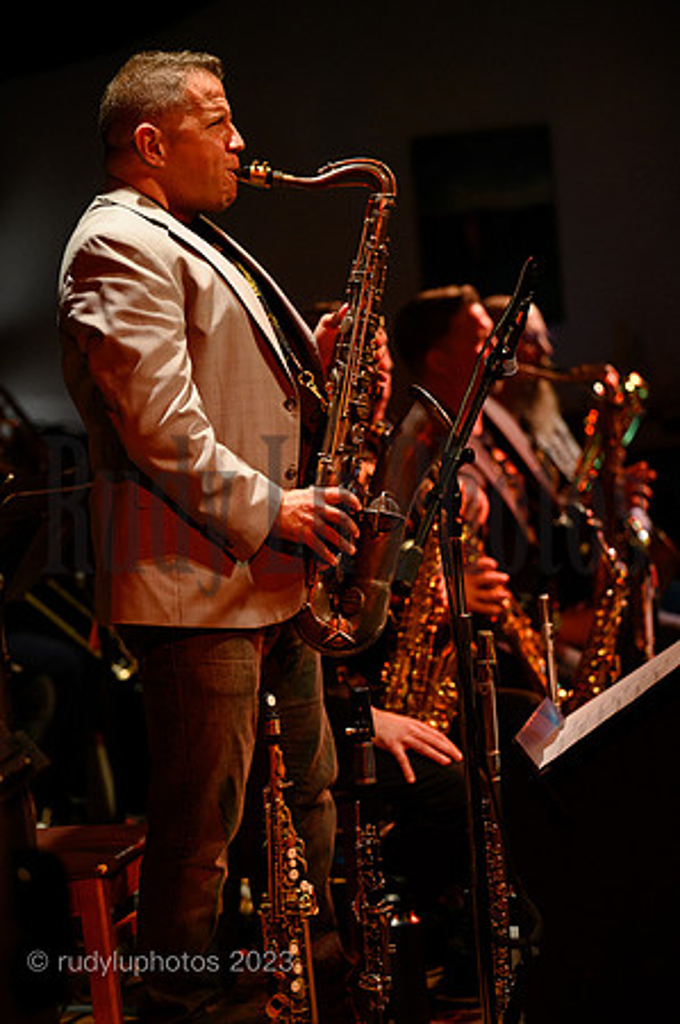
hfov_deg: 12.4
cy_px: 512
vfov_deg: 18.6
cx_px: 340
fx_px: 3124
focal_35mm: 110
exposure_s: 1/400
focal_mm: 110
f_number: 2.8
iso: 6400
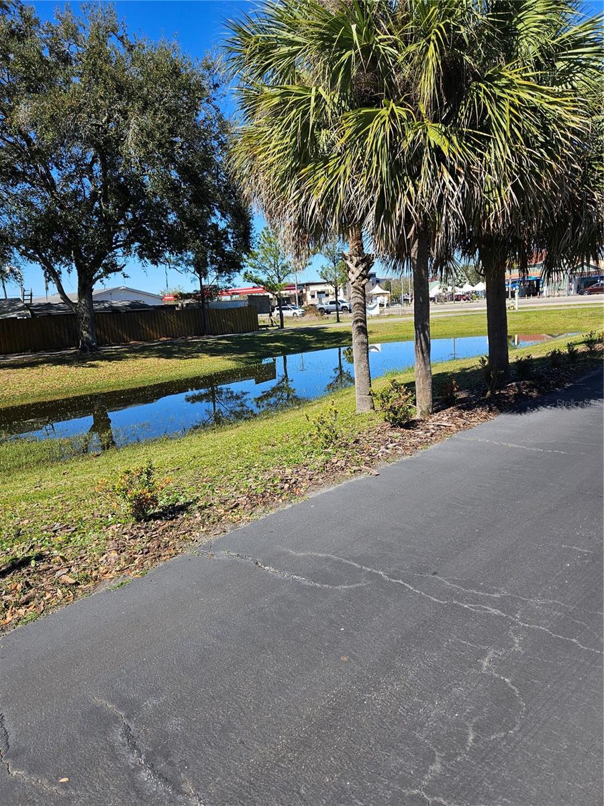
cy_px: 403
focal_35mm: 23
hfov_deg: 58.9
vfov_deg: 73.9
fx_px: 535
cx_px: 302
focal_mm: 5.4
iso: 25
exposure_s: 1/1215
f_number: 1.8
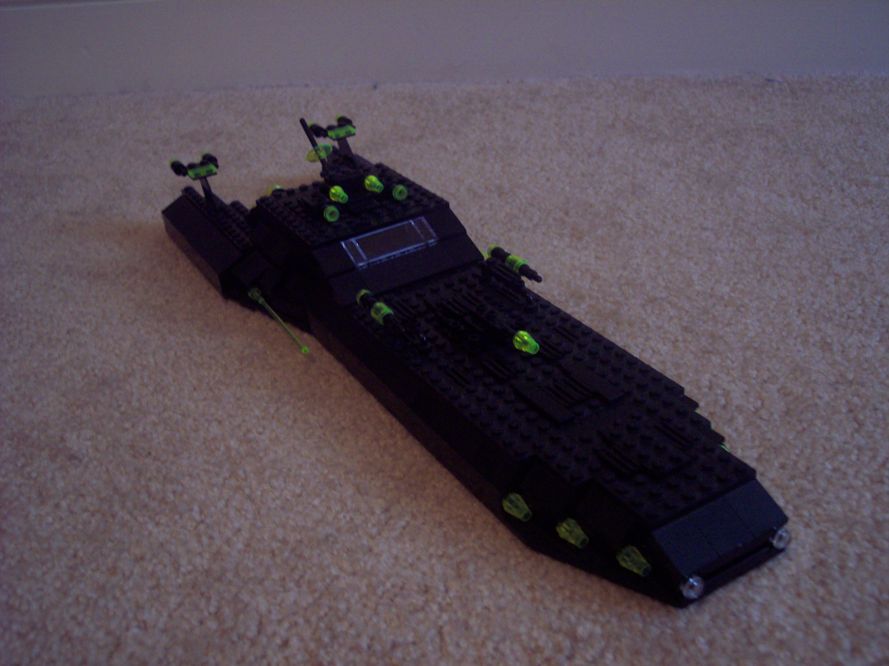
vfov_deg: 37.7
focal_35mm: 38
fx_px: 975
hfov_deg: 49.0
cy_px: 333
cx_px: 444
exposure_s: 1/8
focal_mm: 8
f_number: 2.8
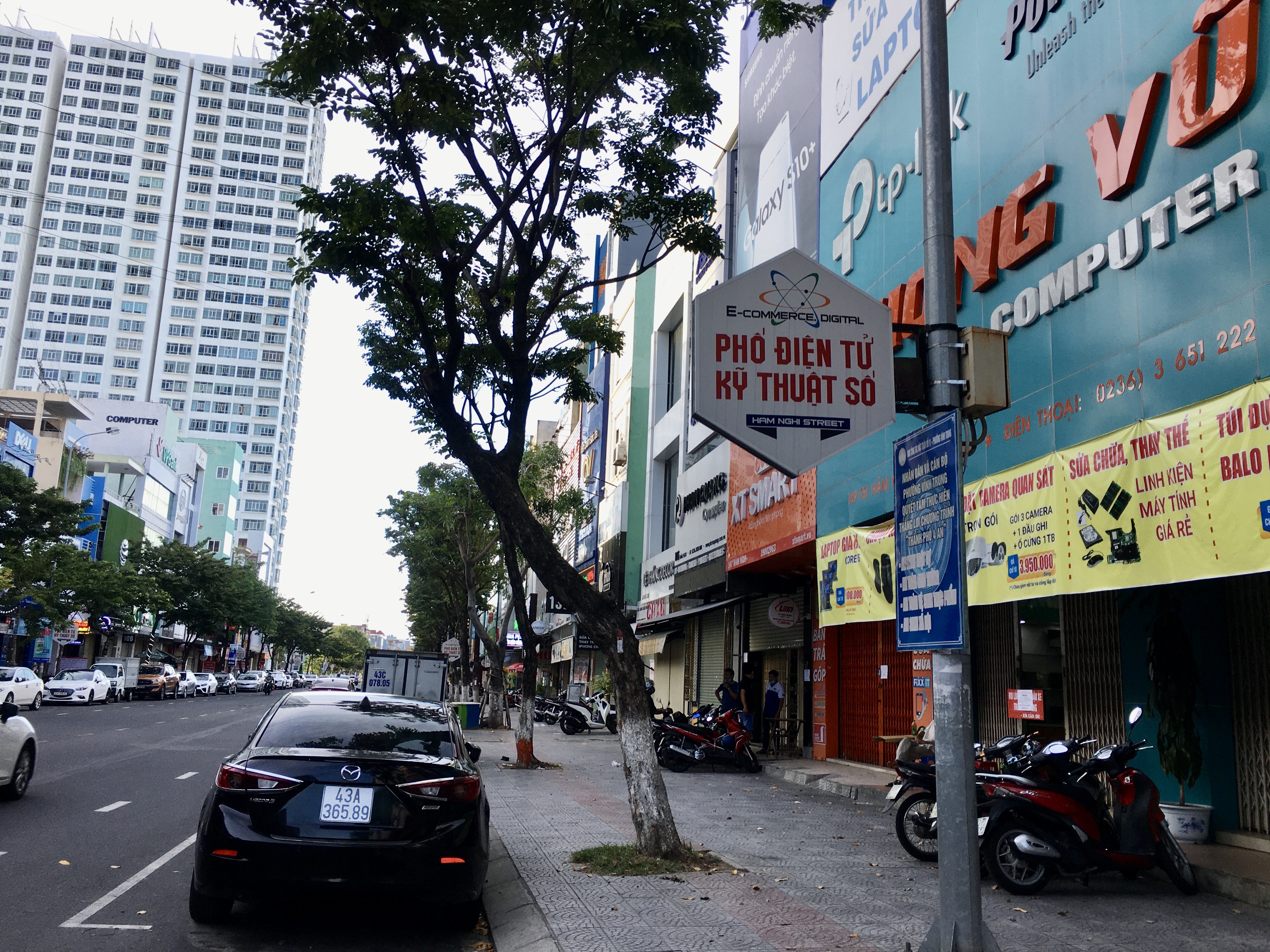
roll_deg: -2.5
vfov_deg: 48.2
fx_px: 1064
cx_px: 635
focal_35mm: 29
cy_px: 476
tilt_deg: +12.2
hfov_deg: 61.7
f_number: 2.2
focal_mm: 4.15
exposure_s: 1/144
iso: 25
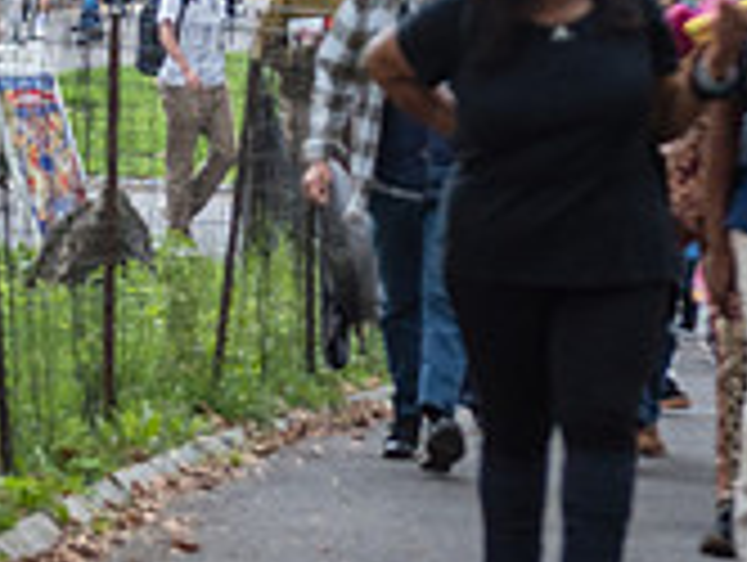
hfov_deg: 8.4
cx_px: 180
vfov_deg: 6.3
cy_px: -133
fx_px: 5079
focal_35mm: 235
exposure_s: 1/160
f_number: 3.2
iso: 2000
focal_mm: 70
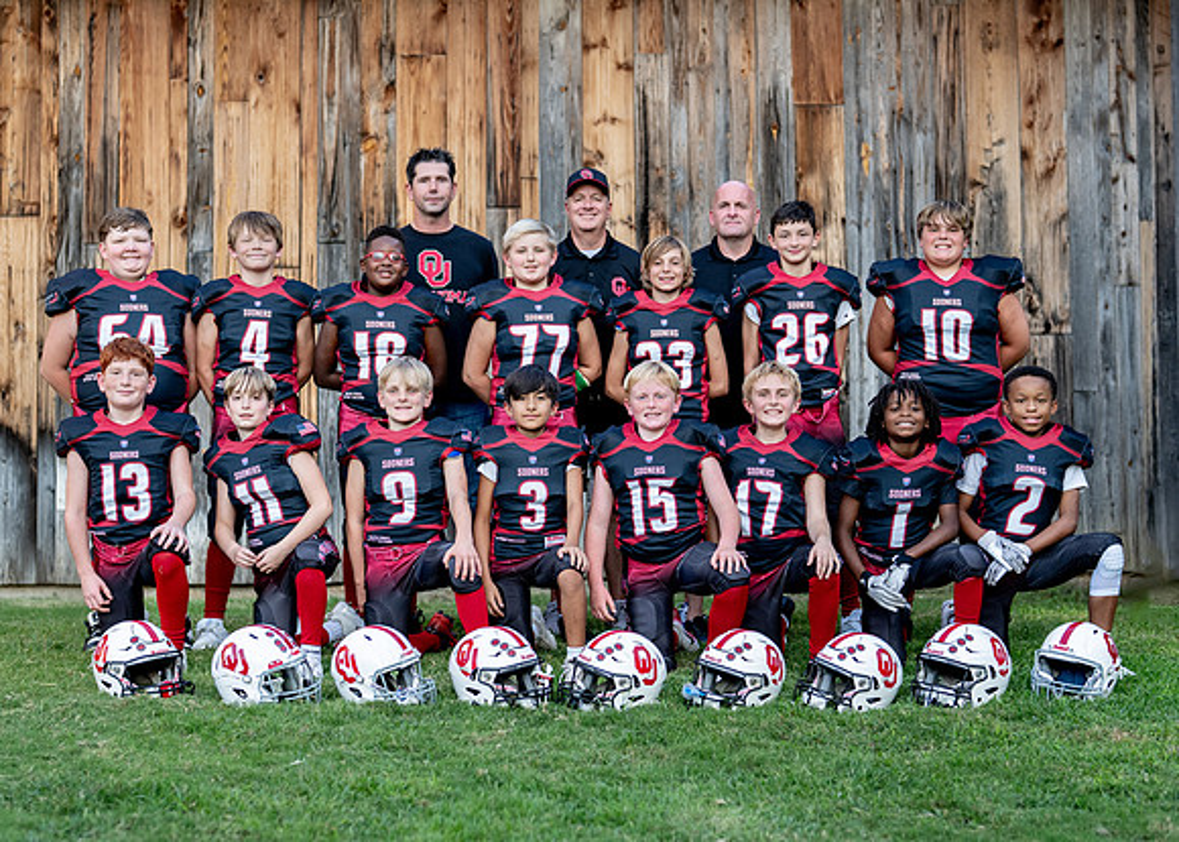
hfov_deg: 27.3
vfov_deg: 19.7
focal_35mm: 72
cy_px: 421
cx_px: 600
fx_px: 2424
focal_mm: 50
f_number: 1.8
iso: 400
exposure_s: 1/1250
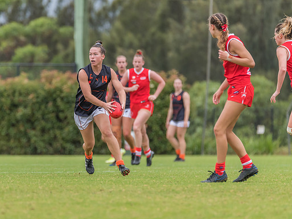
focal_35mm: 607
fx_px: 5121
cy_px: 114
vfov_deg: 2.5
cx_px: 103
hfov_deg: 3.3
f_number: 6
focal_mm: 450
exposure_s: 1/1250
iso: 800
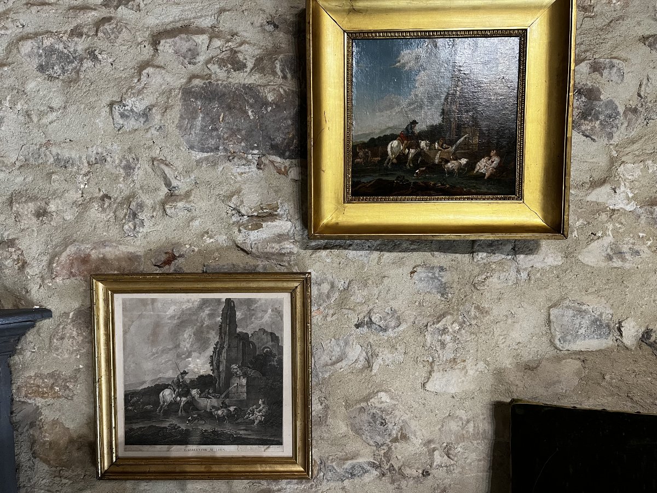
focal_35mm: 26
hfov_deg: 67.3
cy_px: 246
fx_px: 493
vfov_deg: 53.1
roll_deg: -0.9
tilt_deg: -4.1
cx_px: 328
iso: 320
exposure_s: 1/50
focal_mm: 5.1
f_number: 1.6
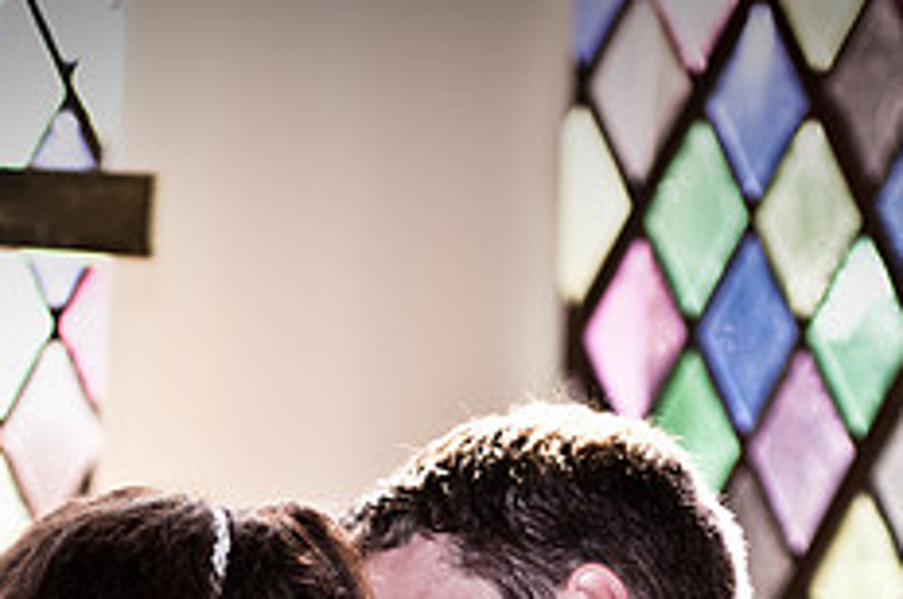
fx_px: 6212
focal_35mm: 248
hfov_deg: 8.3
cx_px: 448
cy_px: 737
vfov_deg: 5.5
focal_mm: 66
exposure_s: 1/250
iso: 200
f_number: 2.8
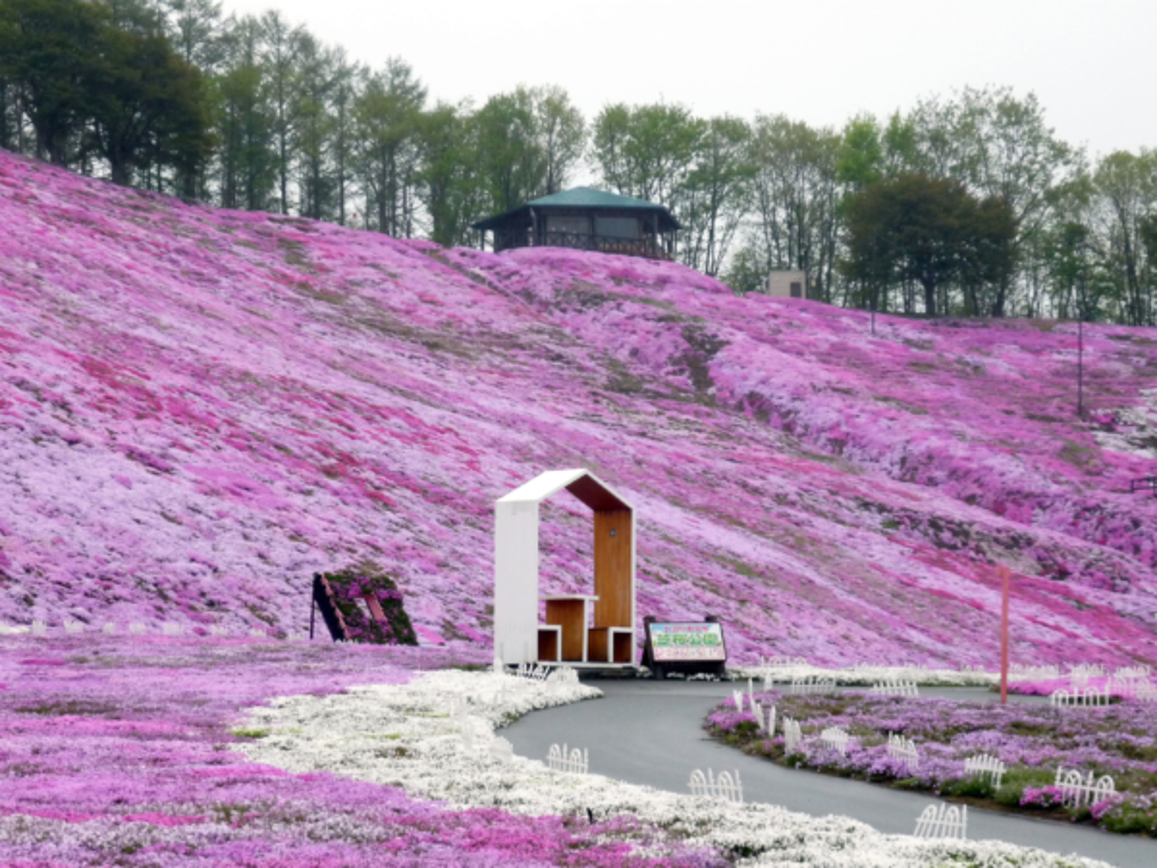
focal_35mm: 100
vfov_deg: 14.8
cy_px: 434
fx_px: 3342
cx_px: 578
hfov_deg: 19.6
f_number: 5.1
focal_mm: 16.5
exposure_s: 1/125
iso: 250
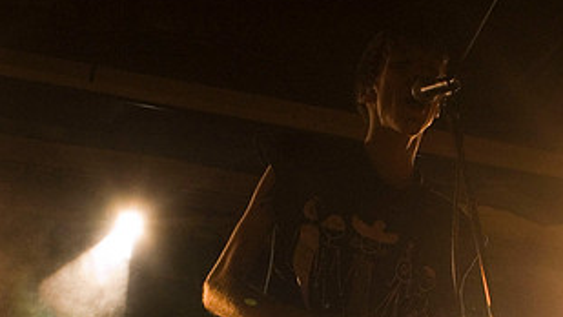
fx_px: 881
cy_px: 324
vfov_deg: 19.7
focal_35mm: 59
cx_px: 395
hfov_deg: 34.9
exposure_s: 1/40
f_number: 2.8
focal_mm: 20
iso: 1600
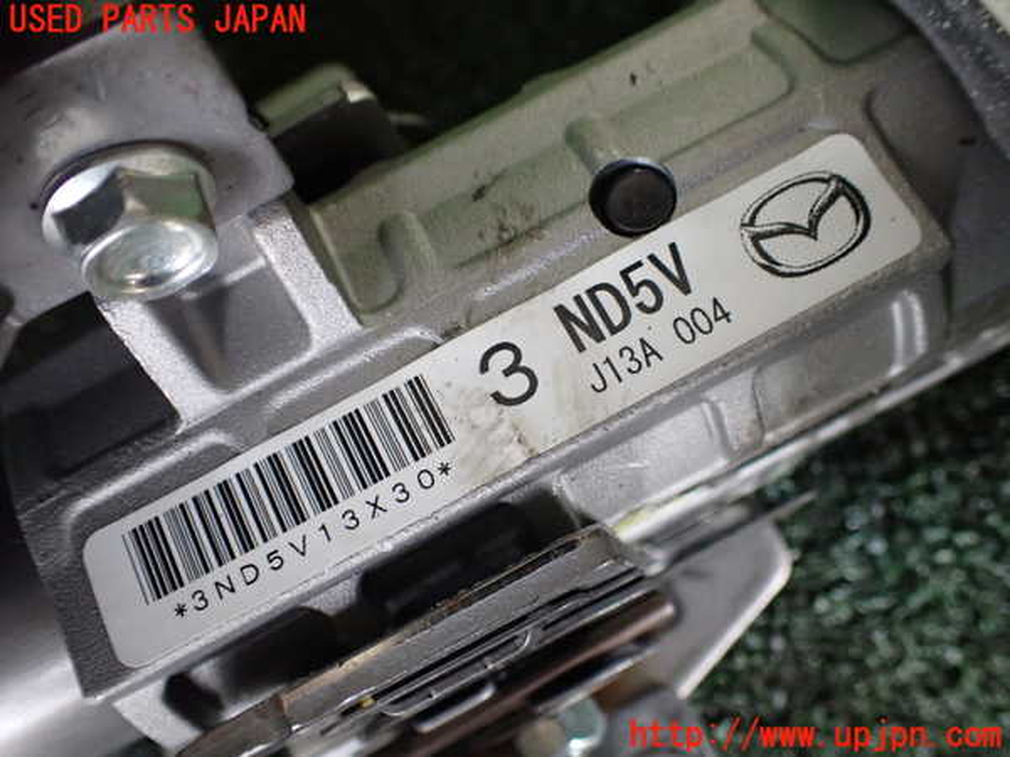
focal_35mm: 30
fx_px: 875
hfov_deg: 60.0
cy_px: 378
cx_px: 505
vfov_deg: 46.8
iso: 800
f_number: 2.3
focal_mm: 5.4
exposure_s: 1/80
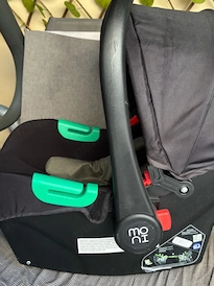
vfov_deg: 49.0
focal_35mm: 38
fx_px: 314
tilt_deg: -27.9
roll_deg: +1.1
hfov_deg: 37.5
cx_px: 127
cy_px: 145
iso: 80
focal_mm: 5.96
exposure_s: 1/121
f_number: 1.6
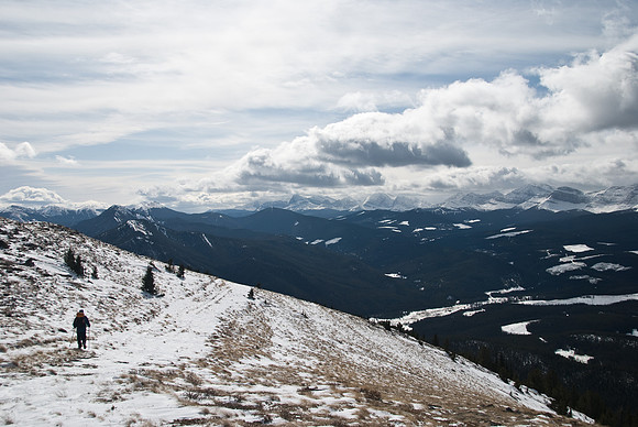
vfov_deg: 40.1
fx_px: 585
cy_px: 214
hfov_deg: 57.2
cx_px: 319
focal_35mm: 33
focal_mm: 22
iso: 100
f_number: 6.3
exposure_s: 1/400
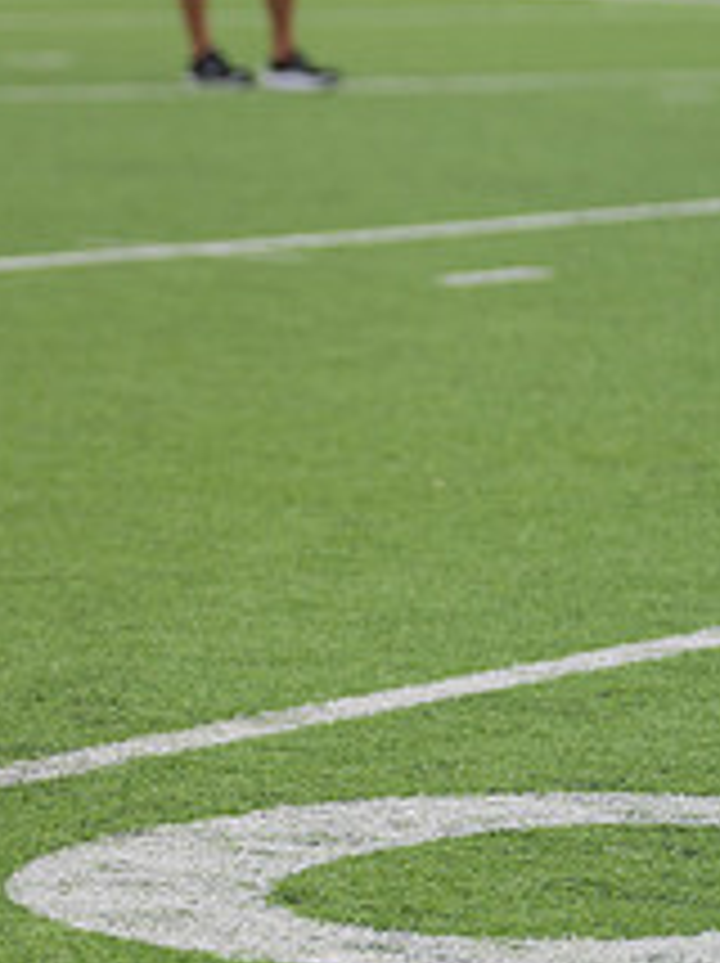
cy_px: 124
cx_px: -518
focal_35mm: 329
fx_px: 9142
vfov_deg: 6.0
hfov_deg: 4.5
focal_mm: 126
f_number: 3.5
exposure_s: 1/1250
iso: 160
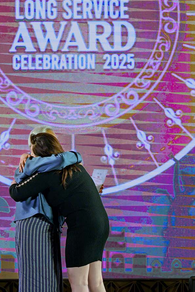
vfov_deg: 15.1
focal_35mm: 136
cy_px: 134
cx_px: 69
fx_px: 1105
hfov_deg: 10.1
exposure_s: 1/320
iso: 500
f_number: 4
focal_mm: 85
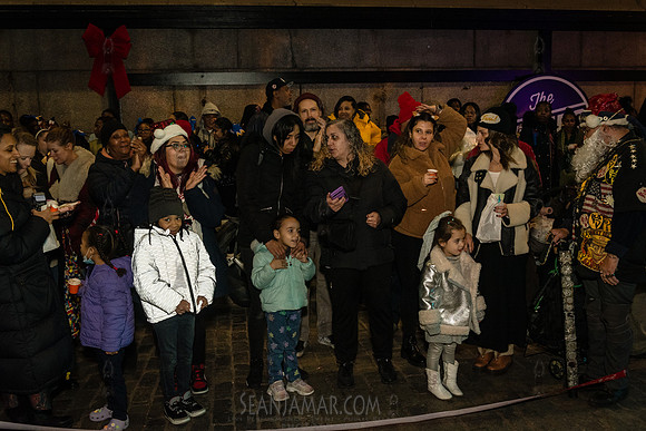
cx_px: 323
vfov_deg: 35.1
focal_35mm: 38
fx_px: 682
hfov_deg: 50.7
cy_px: 216
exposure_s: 1/160
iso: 4000
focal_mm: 38
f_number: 4.5
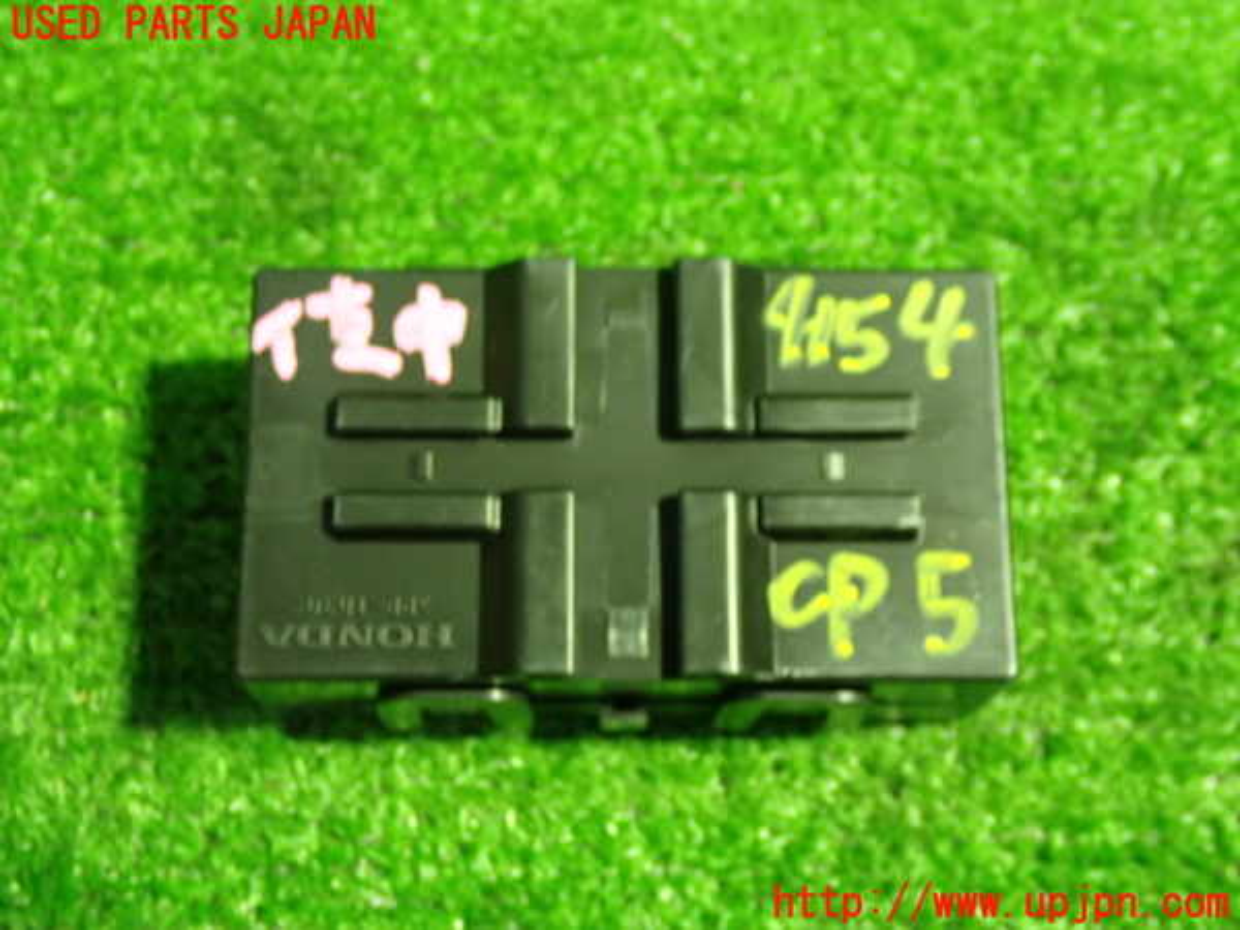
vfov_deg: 27.0
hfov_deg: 35.5
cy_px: 465
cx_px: 620
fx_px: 1934
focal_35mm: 54
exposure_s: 1/15
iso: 800
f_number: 3.3
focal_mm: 9.65
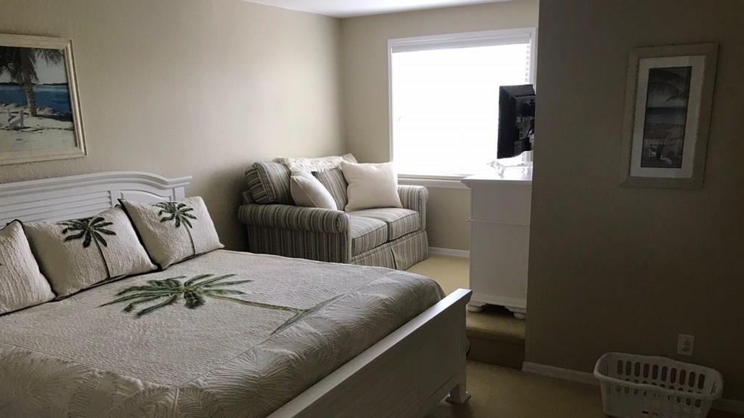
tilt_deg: -13.7
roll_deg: +1.6
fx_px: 612
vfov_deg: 37.5
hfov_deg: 62.6
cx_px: 371
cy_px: 271
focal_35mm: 31
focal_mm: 3.99
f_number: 1.8
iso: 40
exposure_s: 1/20
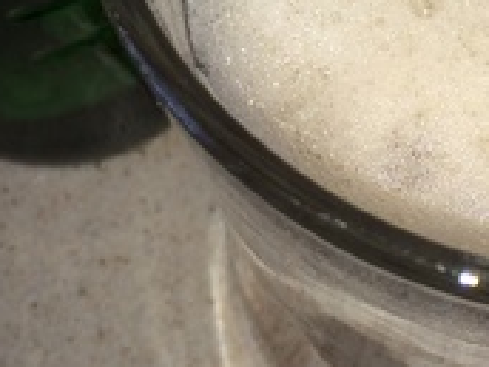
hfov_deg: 22.2
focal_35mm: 87
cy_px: -75
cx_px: 384
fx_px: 1229
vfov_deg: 16.3
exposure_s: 1/193
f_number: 2.2
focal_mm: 4.12
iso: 32
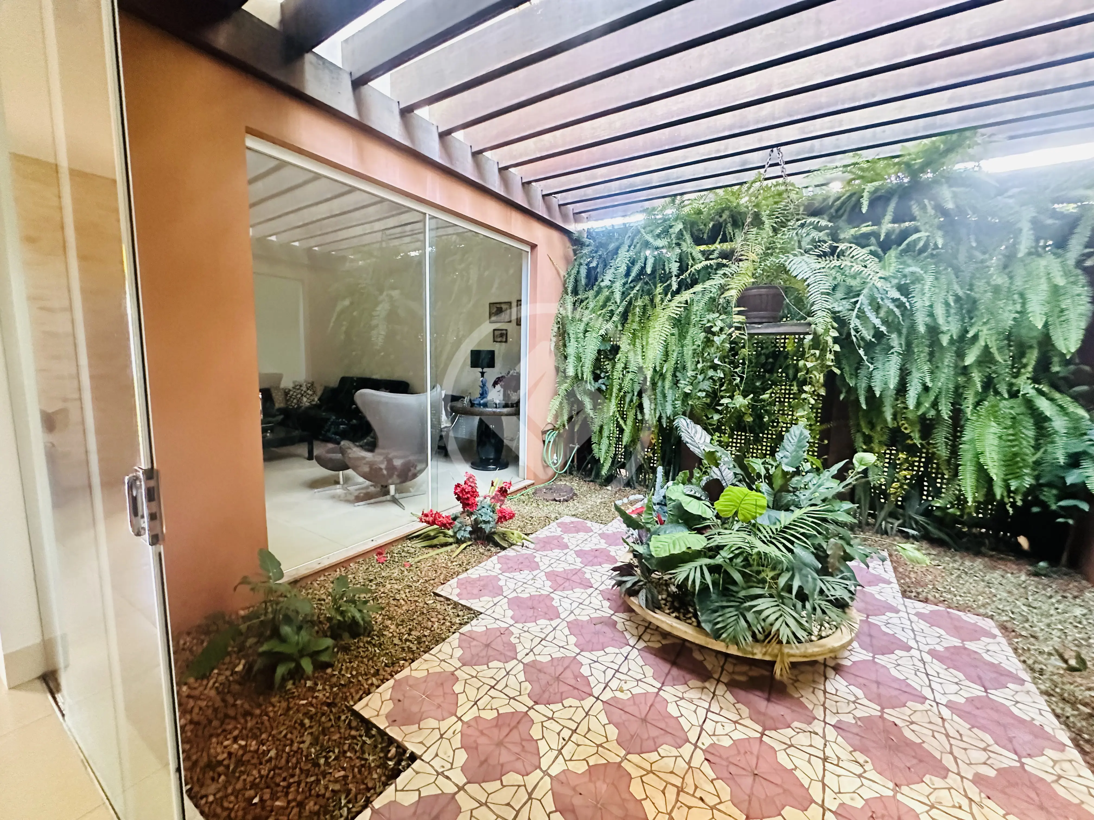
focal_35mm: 14
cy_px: 410
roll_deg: -2.0
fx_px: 442
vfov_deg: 85.7
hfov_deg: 102.1
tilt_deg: -5.6
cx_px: 547
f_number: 2.2
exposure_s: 1/60
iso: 1000
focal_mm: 2.22
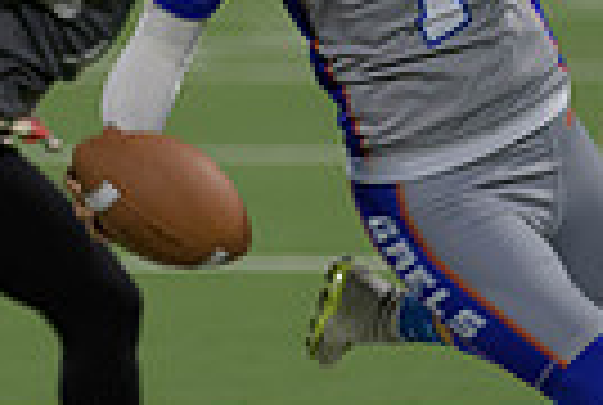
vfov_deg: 1.9
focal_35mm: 712
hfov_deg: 2.9
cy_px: 151
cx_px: 328
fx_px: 11953
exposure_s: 1/200
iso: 560
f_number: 2.8
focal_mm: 165
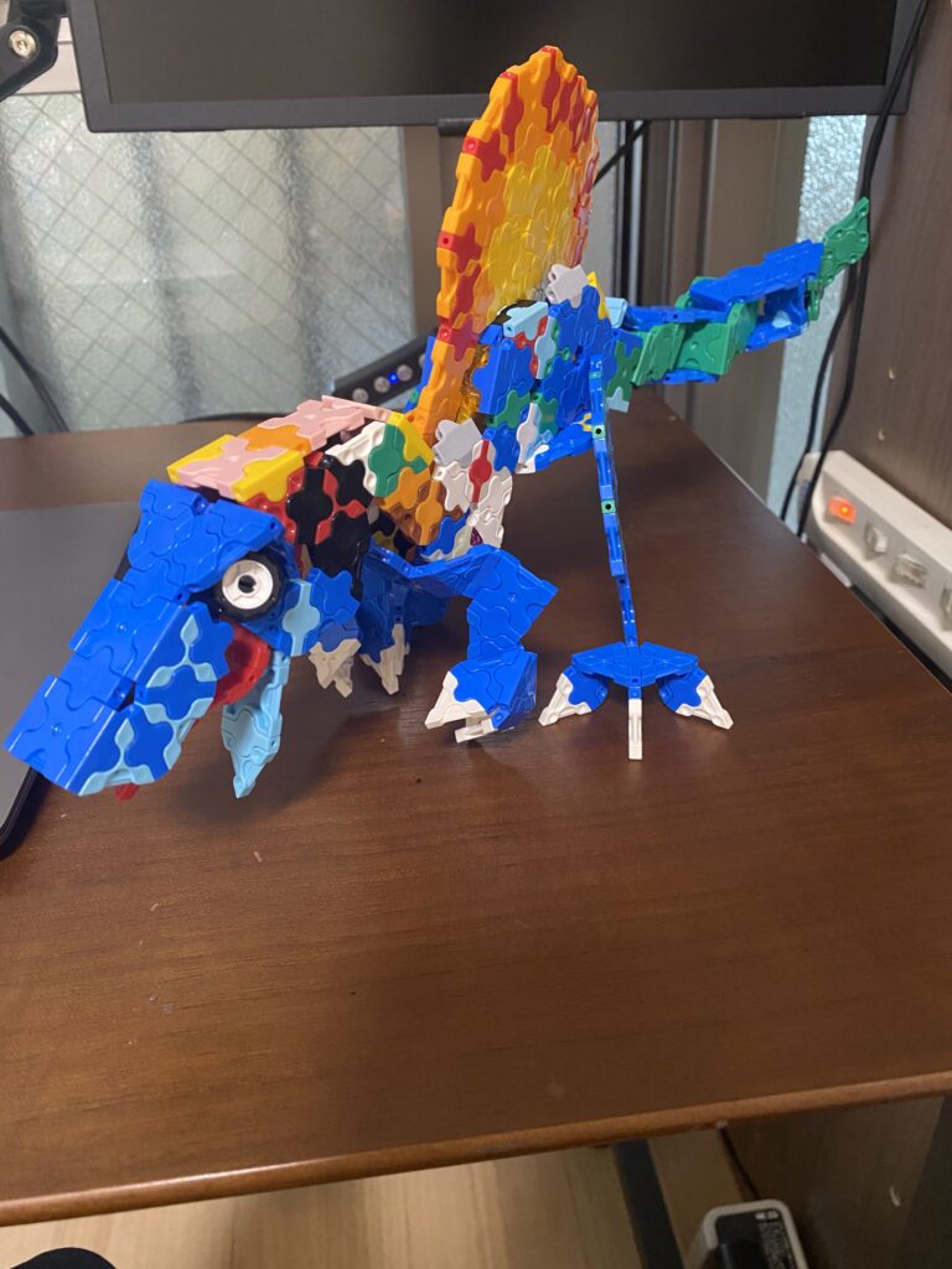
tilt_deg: -28.7
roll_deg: +2.3
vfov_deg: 67.3
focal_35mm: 26
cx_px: 476
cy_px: 634
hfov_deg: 53.1
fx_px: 953
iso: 500
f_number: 1.8
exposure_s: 1/33
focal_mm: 4.25
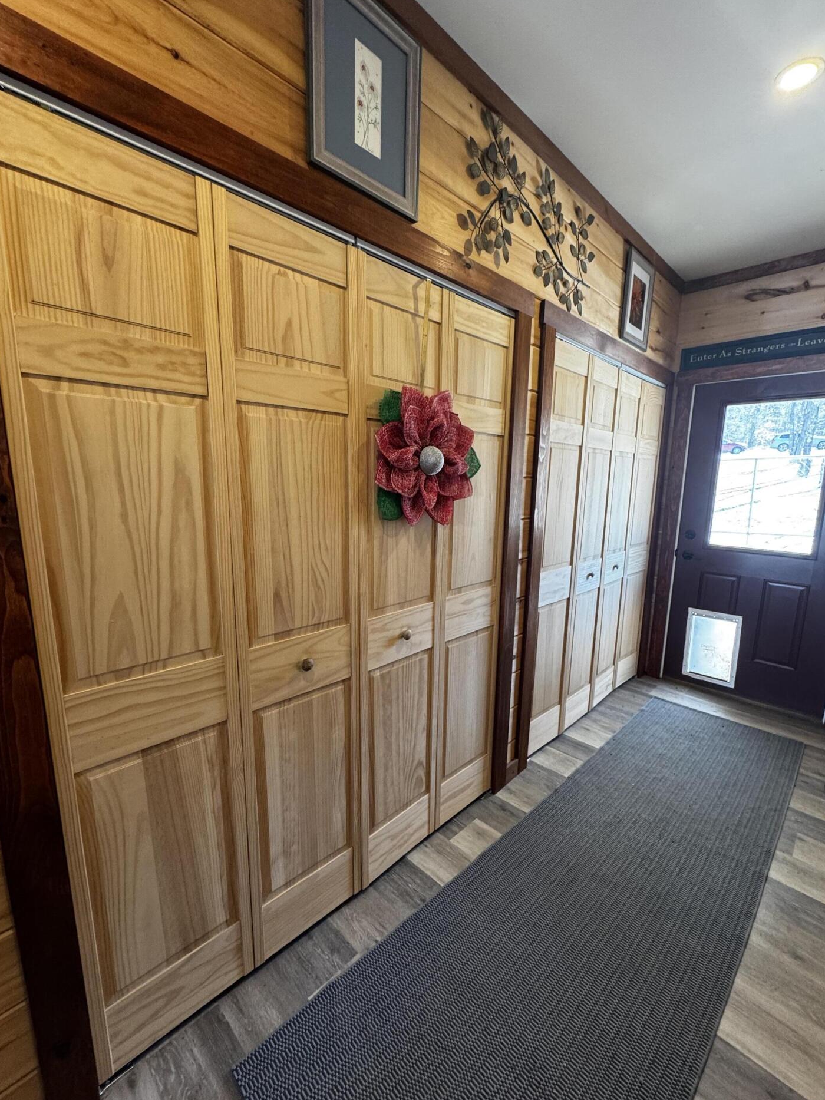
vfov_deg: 98.2
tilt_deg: -7.9
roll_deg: +1.0
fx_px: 477
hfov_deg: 81.7
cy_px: 563
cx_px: 428
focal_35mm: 15
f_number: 2.2
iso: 200
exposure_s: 1/60
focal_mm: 2.22
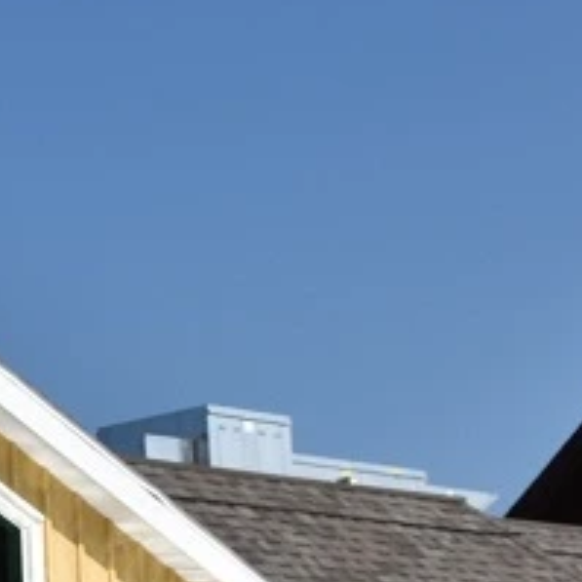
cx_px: -363
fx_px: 2530
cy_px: 528
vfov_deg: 13.0
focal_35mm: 133
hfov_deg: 12.3
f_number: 8
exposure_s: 1/800
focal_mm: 26
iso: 200
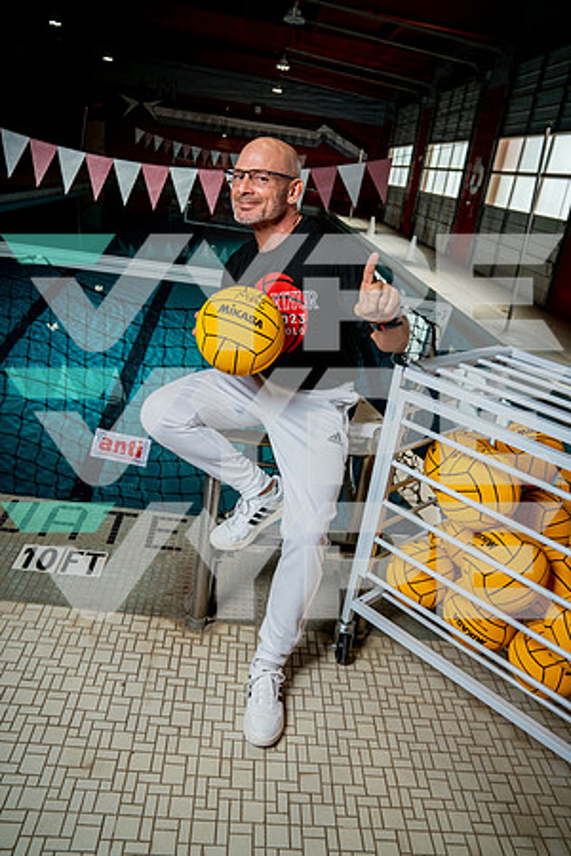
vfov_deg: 69.4
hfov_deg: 49.6
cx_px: 286
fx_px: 619
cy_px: 428
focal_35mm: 26
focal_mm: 26
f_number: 6.3
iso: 100
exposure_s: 1/250
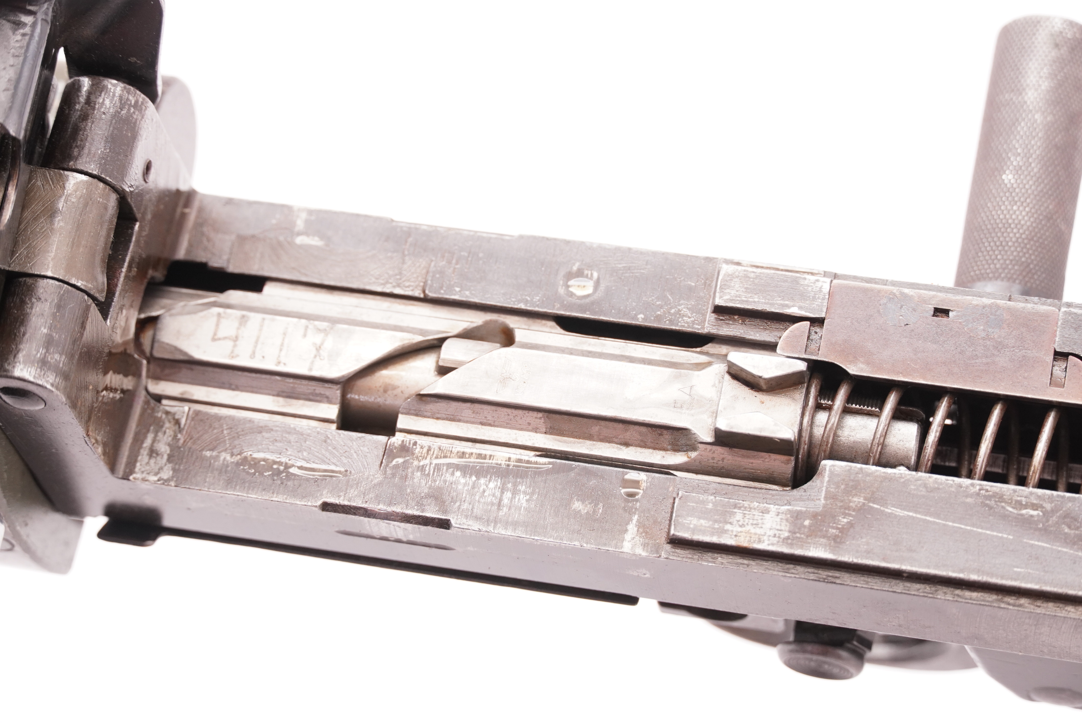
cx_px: 541
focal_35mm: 92
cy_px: 362
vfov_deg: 15.0
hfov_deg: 22.2
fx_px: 2751
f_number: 5.6
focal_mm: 61
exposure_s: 1/125
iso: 1000
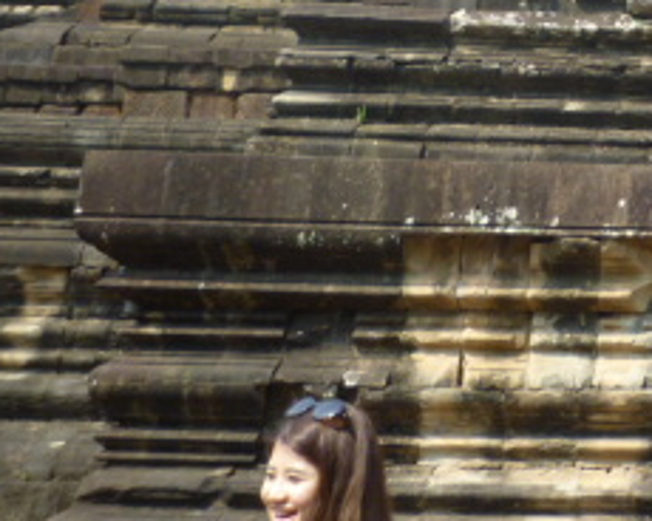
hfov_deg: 24.2
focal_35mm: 68
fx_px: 1312
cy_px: -105
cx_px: 859
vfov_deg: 21.0
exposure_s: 1/320
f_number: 2.8
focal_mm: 4.4
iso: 80
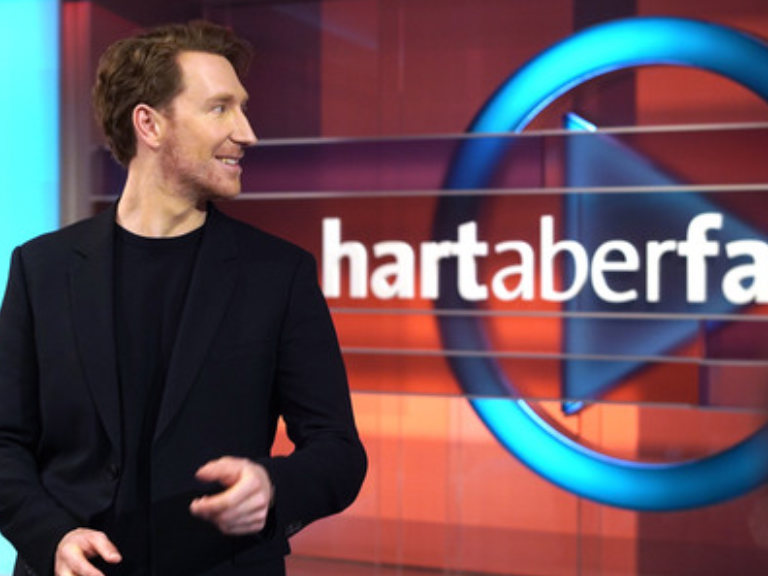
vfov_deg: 18.0
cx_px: 377
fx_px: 1819
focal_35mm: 82
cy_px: 287
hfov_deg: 23.8
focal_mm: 50
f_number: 2.8
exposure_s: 1/250
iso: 1250
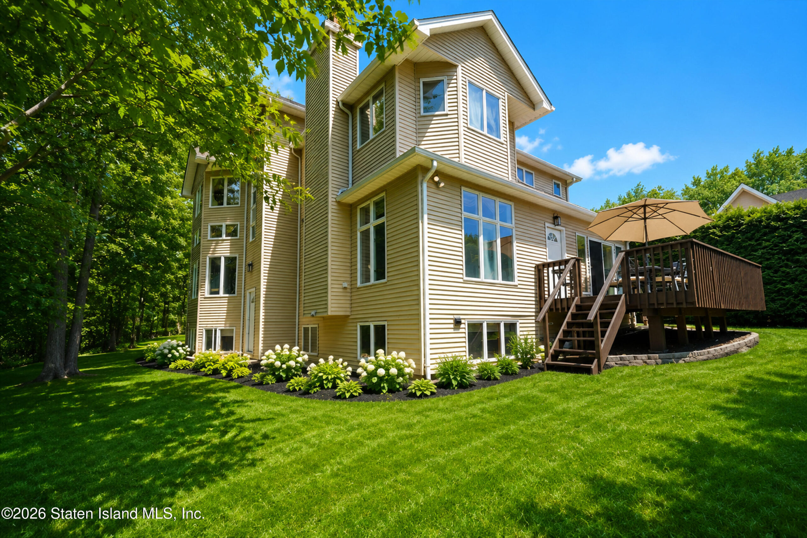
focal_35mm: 16
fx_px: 370
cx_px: 404
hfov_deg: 95.0
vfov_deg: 72.1
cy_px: 269
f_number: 5.6
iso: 100
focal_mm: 16.5
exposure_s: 1/125
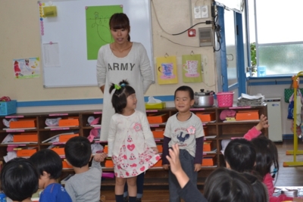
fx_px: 695
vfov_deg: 16.6
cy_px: 101
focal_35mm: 82
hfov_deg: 24.6
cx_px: 152
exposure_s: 1/80
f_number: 5.6
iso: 400
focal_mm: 55
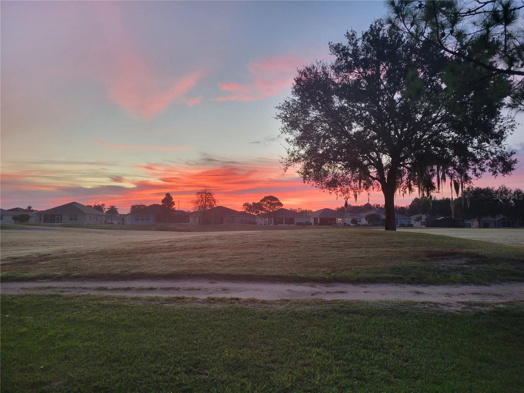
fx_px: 394
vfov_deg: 53.1
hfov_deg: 67.3
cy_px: 196
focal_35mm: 26
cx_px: 262
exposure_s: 1/120
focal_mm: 5.4
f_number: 1.8
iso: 200
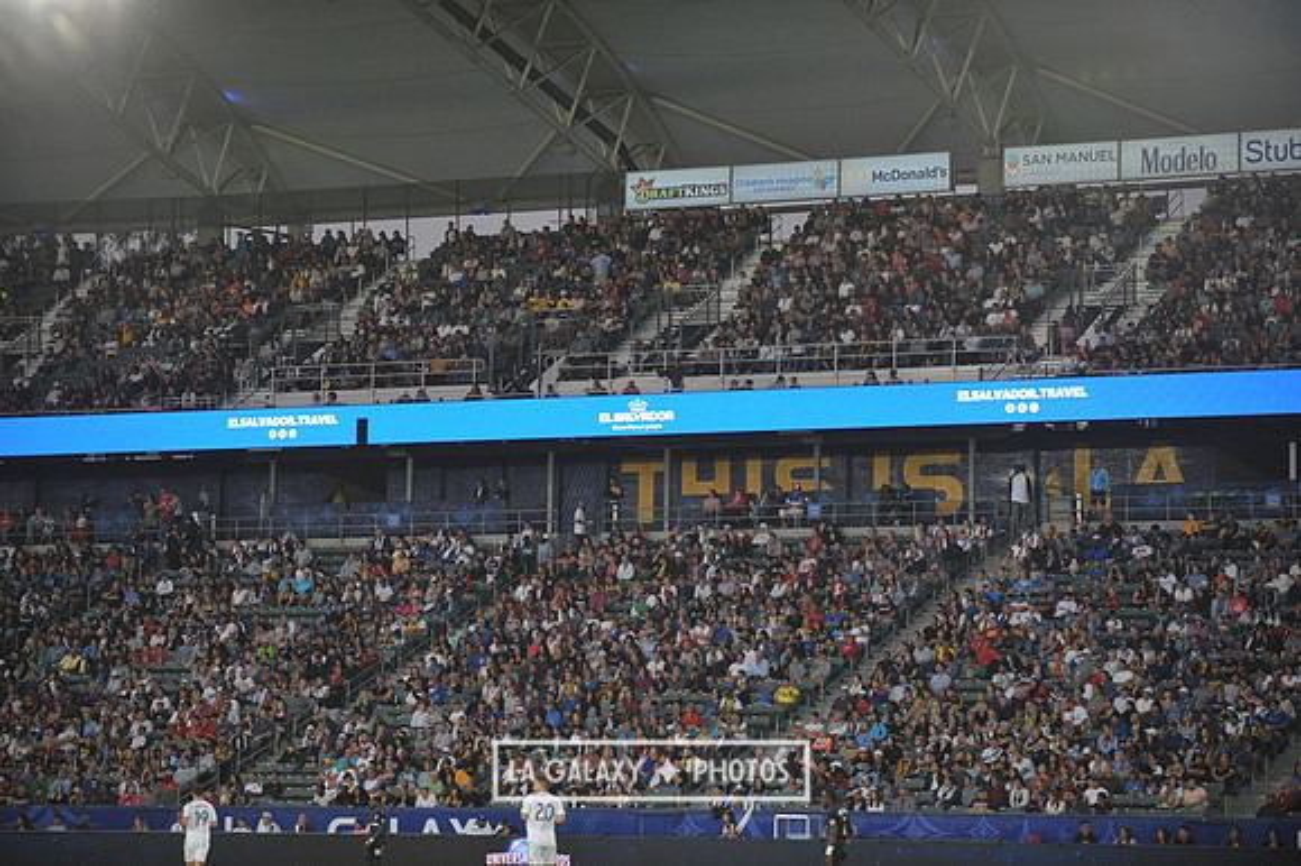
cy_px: 433
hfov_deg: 17.1
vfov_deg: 11.4
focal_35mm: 120
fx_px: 4334
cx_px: 650
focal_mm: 120
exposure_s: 1/1000
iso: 1250
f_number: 2.8
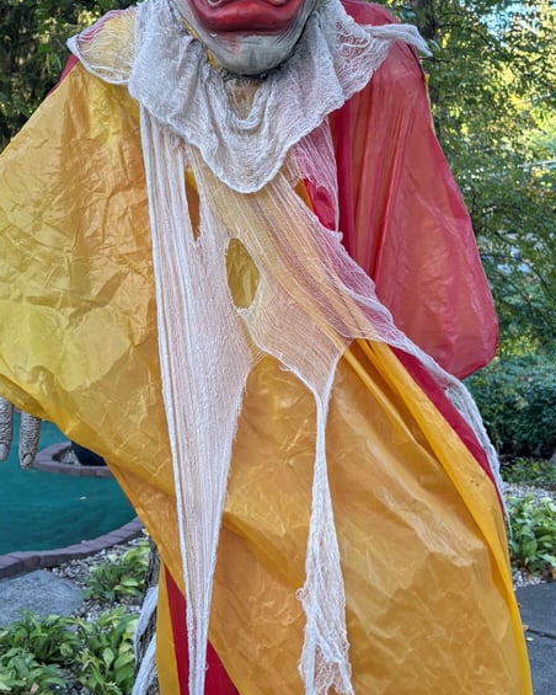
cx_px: 208
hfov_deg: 32.6
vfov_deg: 38.2
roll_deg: -0.3
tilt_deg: +8.0
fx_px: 946
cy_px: 98
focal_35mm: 46
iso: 100
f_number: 1.6
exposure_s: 1/120
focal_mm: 5.96
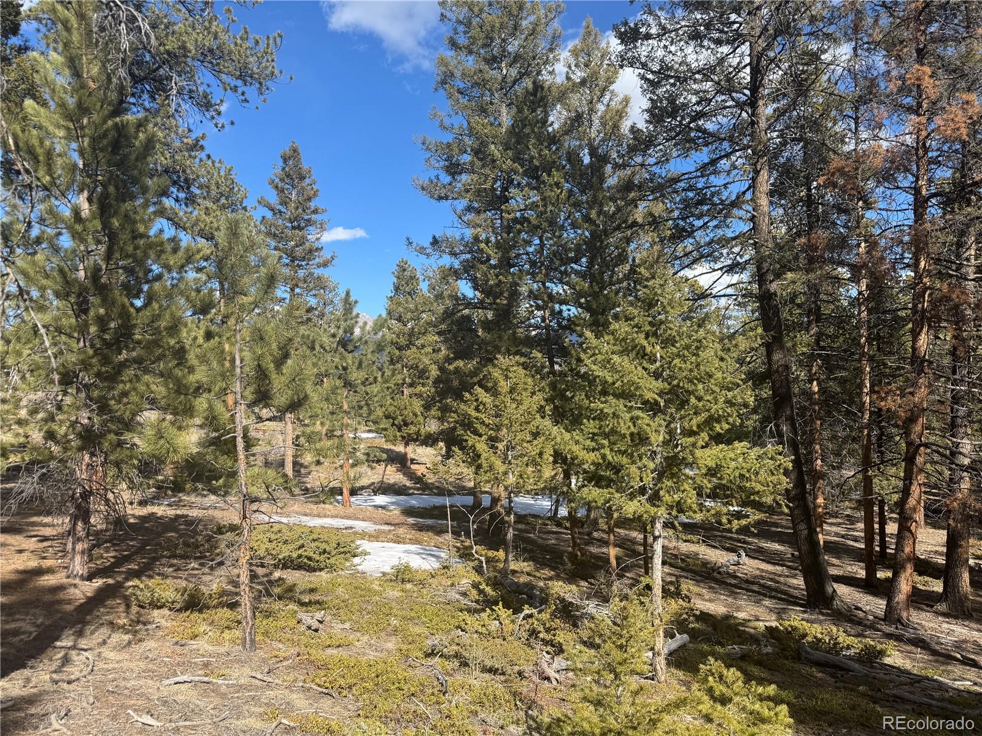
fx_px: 681
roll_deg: +1.8
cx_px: 491
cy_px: 368
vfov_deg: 56.8
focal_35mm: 24
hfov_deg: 71.6
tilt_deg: +0.3
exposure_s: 1/2415
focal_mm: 6.76
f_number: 1.78
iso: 80
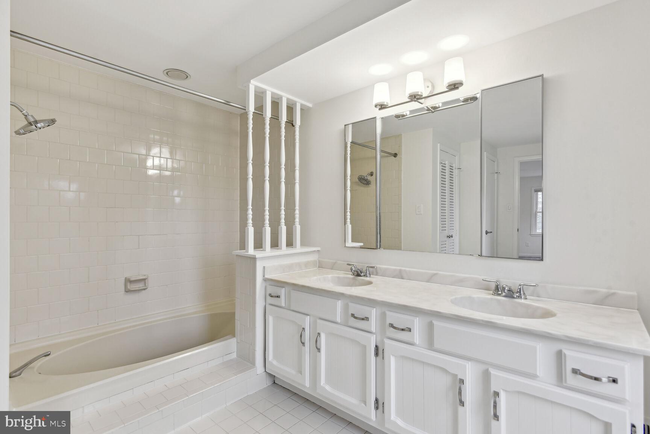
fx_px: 307
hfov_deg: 93.3
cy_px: 217
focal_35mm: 17
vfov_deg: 70.4
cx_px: 325
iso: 200
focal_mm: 17
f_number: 8
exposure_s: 1/30
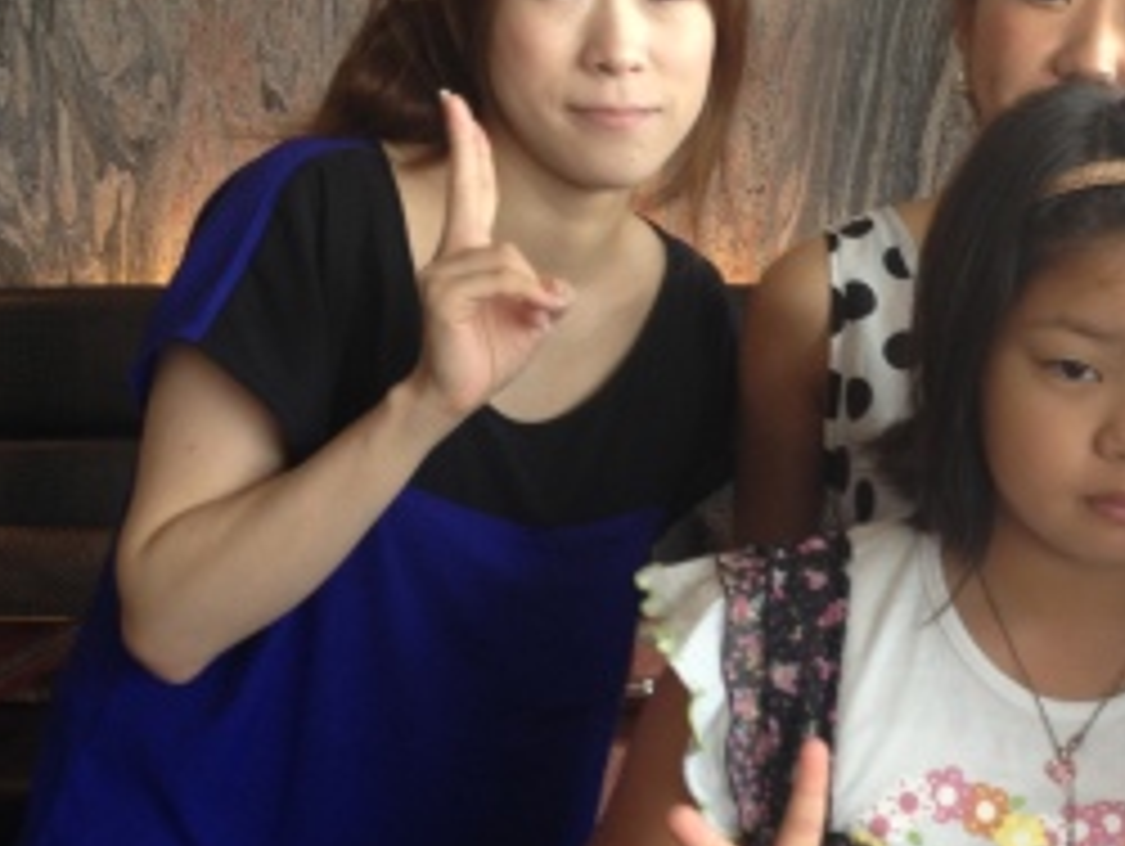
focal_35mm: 70
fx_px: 2277
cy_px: 434
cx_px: 999
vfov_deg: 21.0
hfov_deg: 26.9
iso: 50
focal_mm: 4.28
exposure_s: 1/20
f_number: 2.4
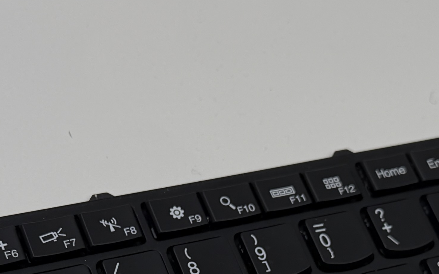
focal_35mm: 99
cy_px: 368
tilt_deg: -62.1
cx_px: 202
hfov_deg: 21.0
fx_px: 1184
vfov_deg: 12.7
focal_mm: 6.76
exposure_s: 1/898
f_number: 1.78
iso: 80
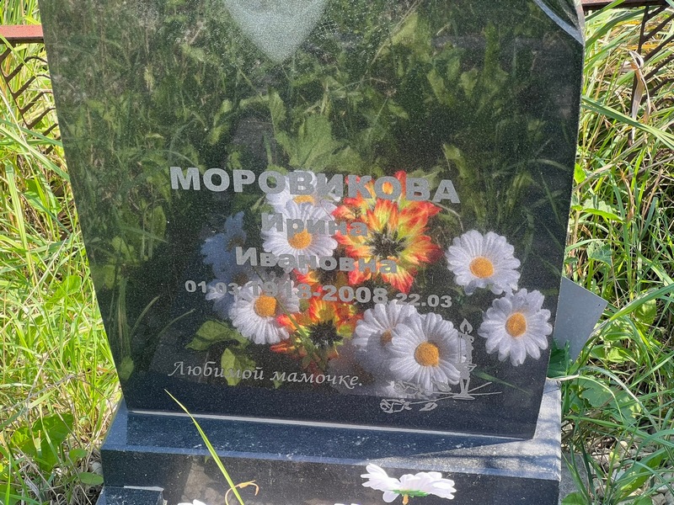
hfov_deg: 25.3
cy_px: 252
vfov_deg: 19.1
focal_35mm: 77
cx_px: 337
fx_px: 1499
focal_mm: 9
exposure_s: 1/99
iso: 32
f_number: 2.8
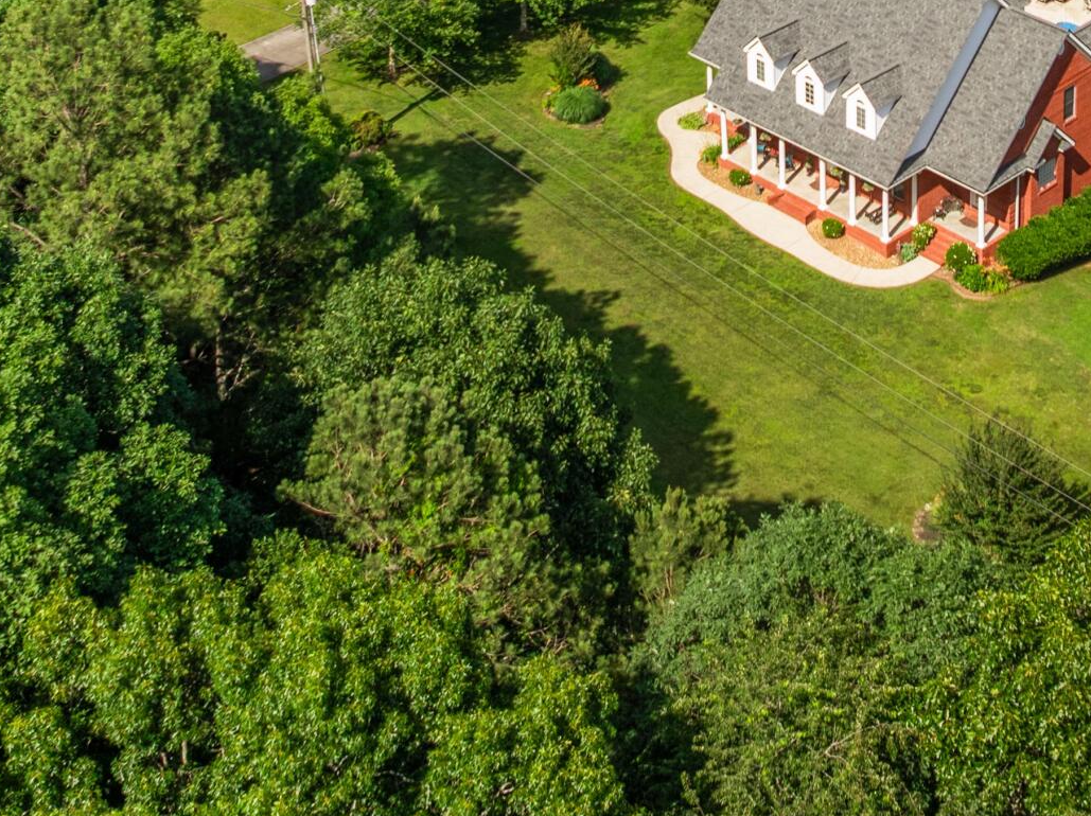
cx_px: 936
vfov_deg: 19.1
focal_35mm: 70
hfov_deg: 27.0
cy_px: -308
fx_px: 2204
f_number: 2.8
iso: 100
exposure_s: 1/1000
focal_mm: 12.29
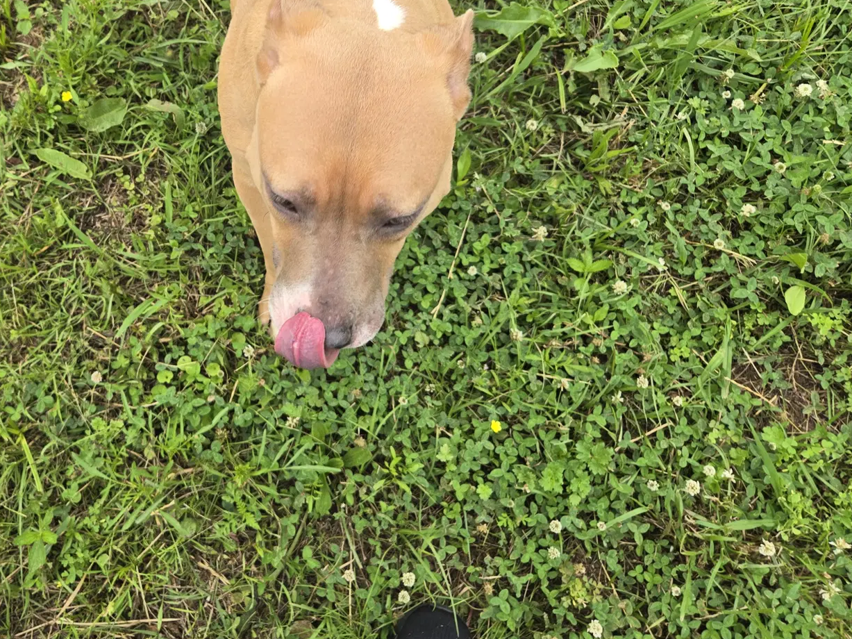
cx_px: 262
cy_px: 212
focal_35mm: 36
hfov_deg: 50.1
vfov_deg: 39.2
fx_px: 886
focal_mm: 5.4
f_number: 1.8
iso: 25
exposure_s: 1/309
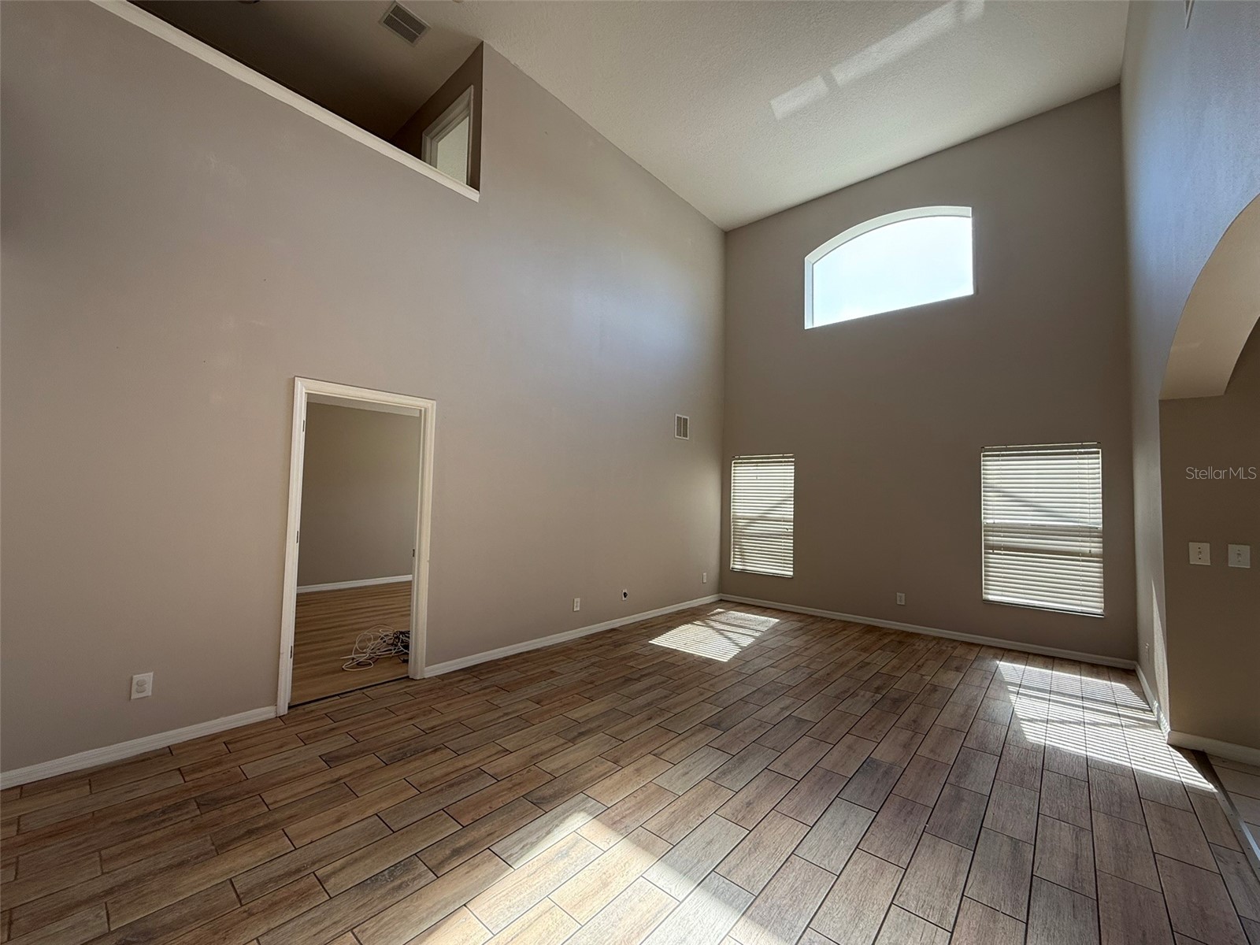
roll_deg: -1.8
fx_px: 510
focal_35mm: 14
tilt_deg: +3.1
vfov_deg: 85.7
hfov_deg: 102.1
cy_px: 472
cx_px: 630
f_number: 2.2
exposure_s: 1/156
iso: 64
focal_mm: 2.22
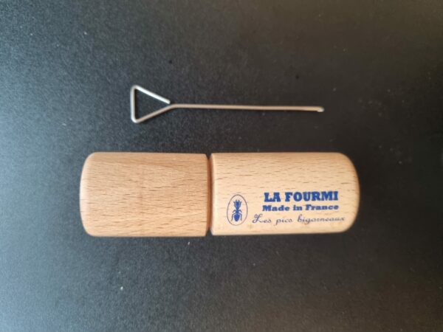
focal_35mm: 26
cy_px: 166
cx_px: 222
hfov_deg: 67.3
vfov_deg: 53.1
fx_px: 333
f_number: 1.8
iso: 500
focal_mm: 5.4
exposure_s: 1/50
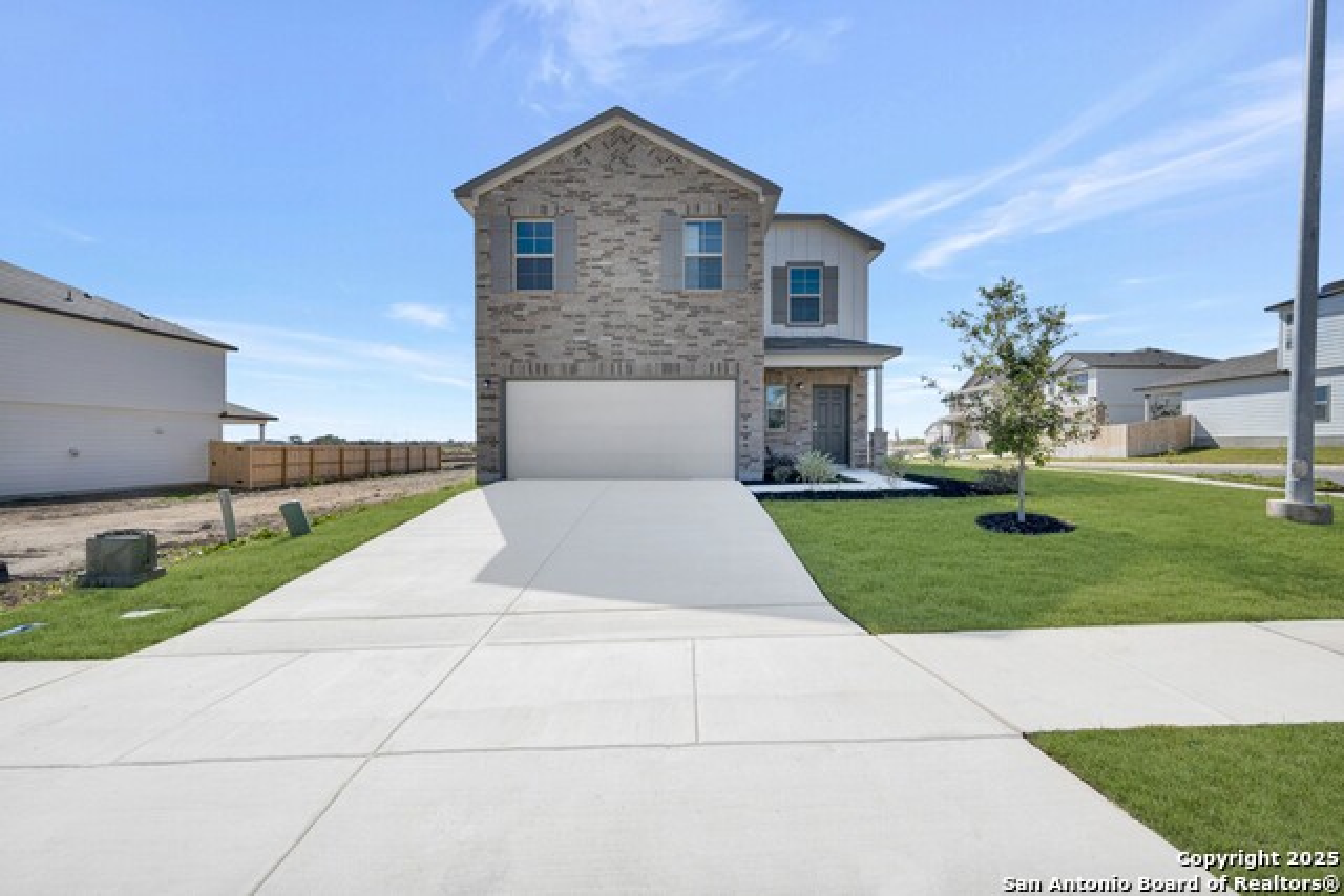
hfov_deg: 104.2
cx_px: 672
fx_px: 523
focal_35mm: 14
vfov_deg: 81.2
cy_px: 448
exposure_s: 1/320
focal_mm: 14
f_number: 9
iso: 100
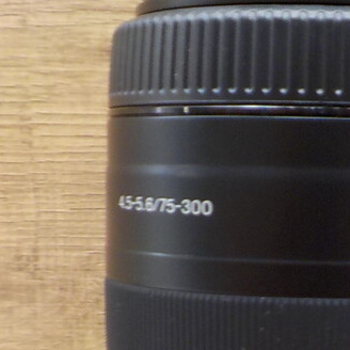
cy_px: 412
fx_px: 1110
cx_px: 360
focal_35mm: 97
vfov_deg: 17.2
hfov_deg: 17.5
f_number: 3.3
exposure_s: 1/30
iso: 140
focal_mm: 4.1
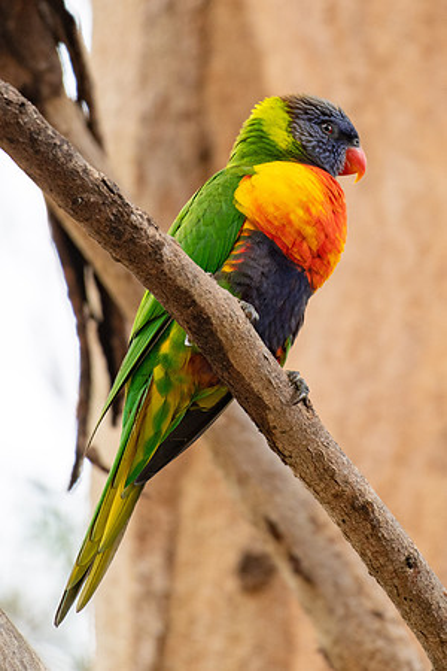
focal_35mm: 1054
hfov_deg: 1.3
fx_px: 19626
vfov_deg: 2.0
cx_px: 294
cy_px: 222
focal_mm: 500
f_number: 5.6
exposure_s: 1/400
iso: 560
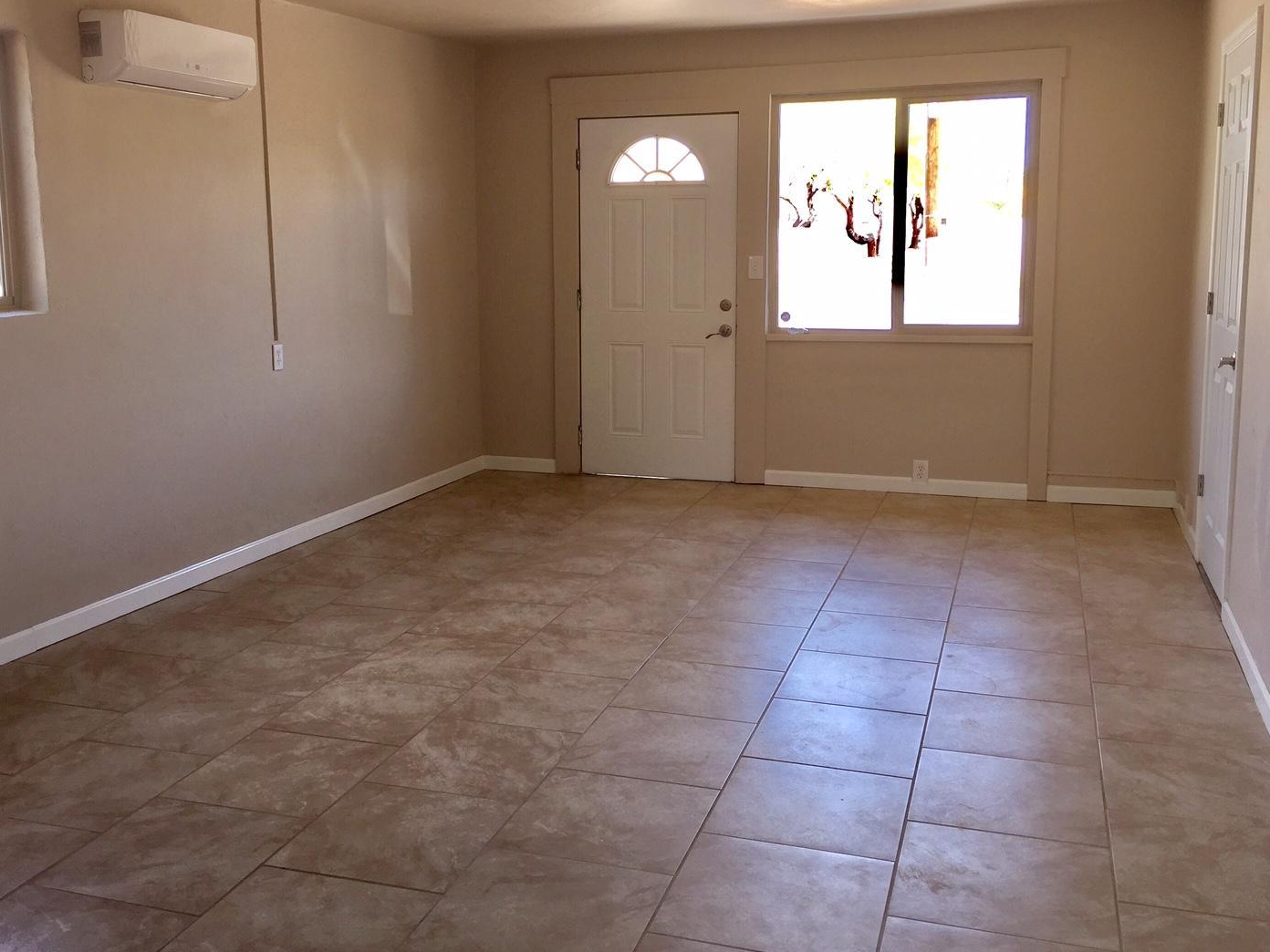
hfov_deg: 53.9
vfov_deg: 41.7
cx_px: 585
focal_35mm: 34
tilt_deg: -7.0
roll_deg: -0.1
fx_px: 1247
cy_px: 430
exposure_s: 1/60
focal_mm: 4.15
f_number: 2.2
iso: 32
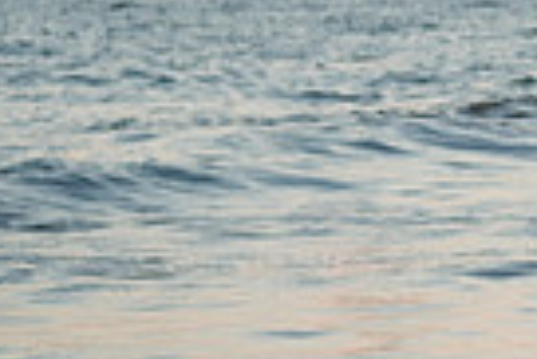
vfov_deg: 3.9
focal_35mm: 357
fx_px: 5331
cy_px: -37
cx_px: 900
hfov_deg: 5.7
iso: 160
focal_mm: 56
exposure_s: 1/500
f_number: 2.5
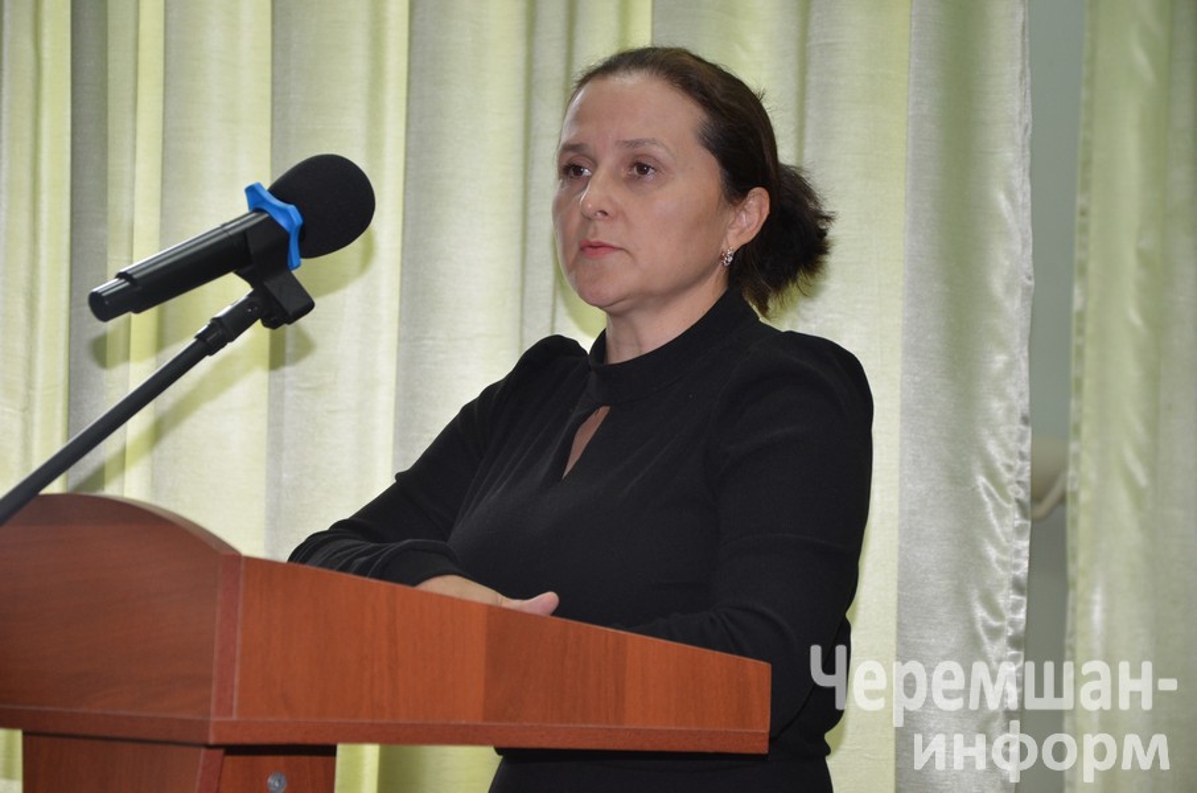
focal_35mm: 120
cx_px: 598
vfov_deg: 11.4
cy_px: 396
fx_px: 3982
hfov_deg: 17.1
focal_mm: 80
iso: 800
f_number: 5.3
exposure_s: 1/60
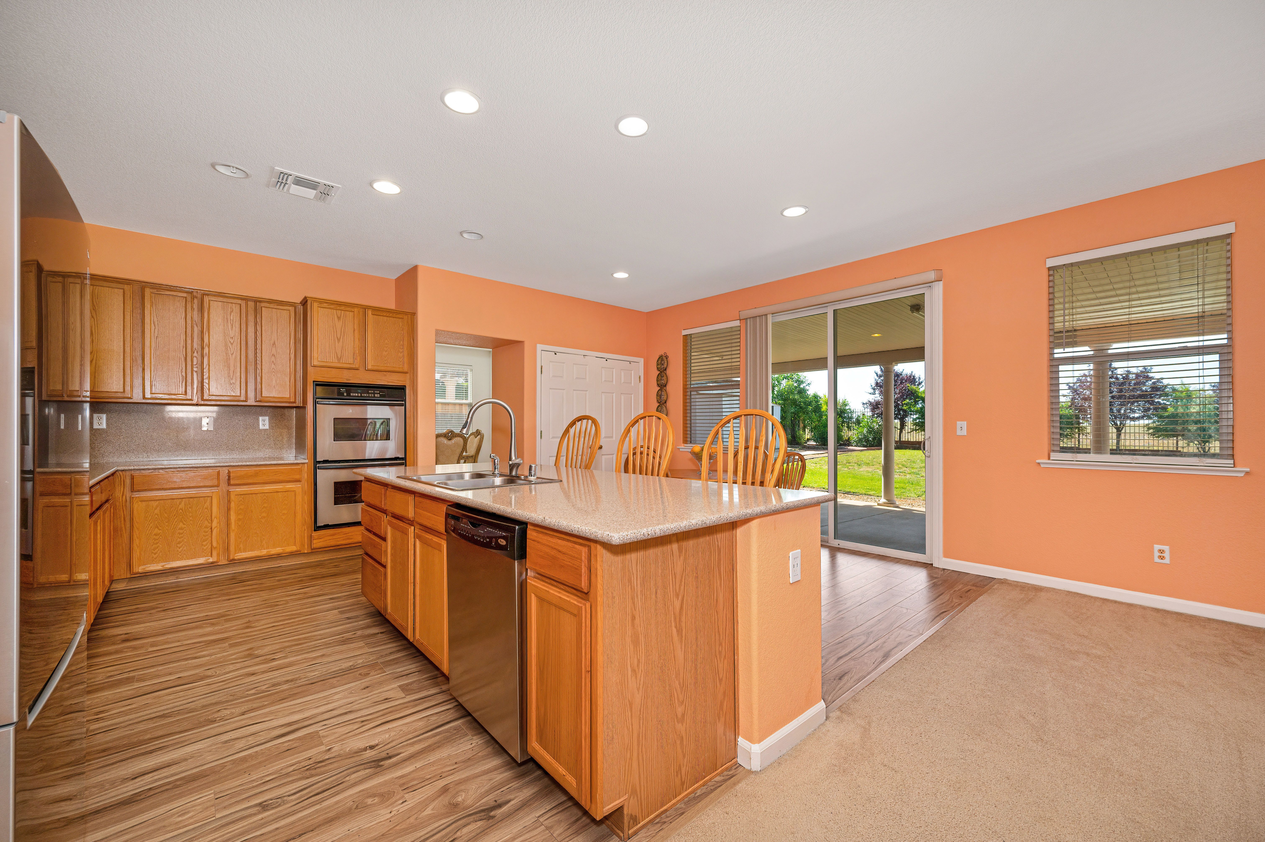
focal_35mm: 14
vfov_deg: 81.1
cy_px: 421
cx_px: 632
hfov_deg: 104.3
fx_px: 492
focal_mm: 14
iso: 500
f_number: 7.1
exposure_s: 1/200
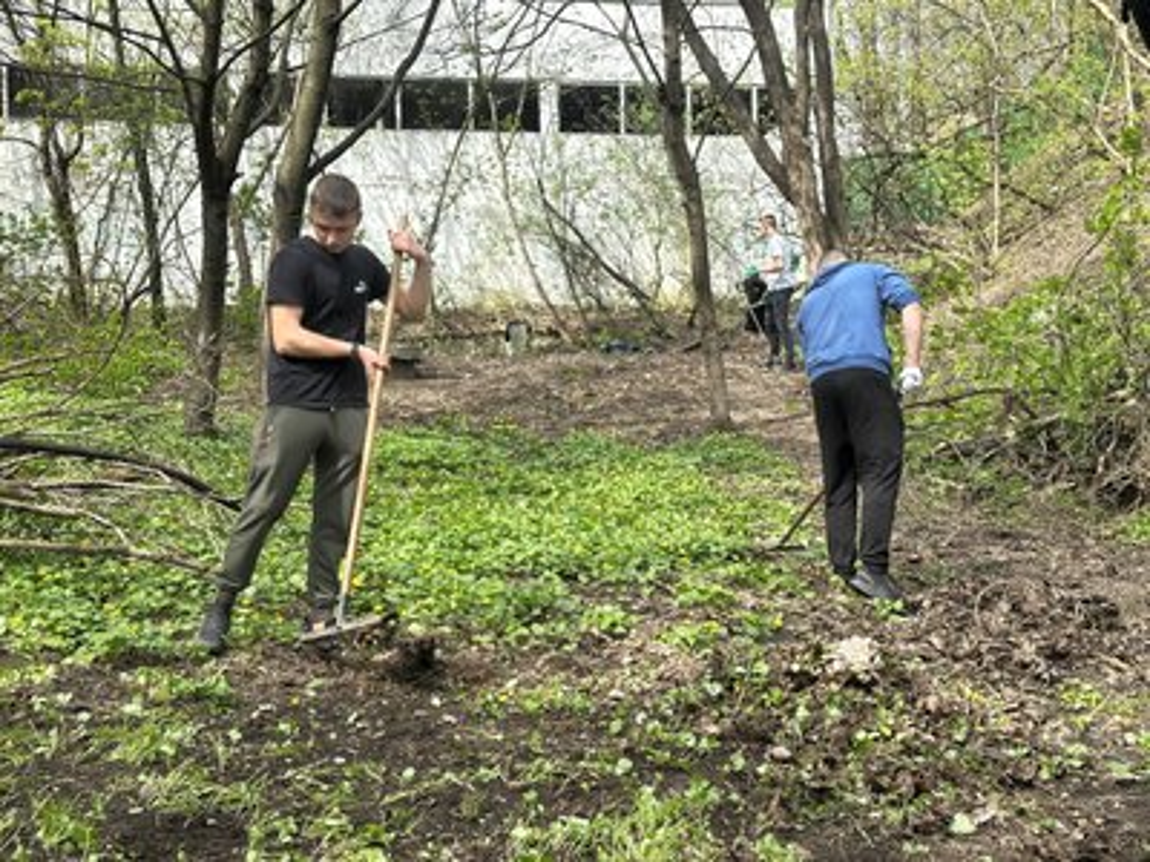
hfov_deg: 39.7
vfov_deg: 30.3
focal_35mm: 48
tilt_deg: +2.2
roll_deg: +0.3
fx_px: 1595
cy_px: 431
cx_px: 575
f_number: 1.78
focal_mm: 6.86
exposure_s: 1/944
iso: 64
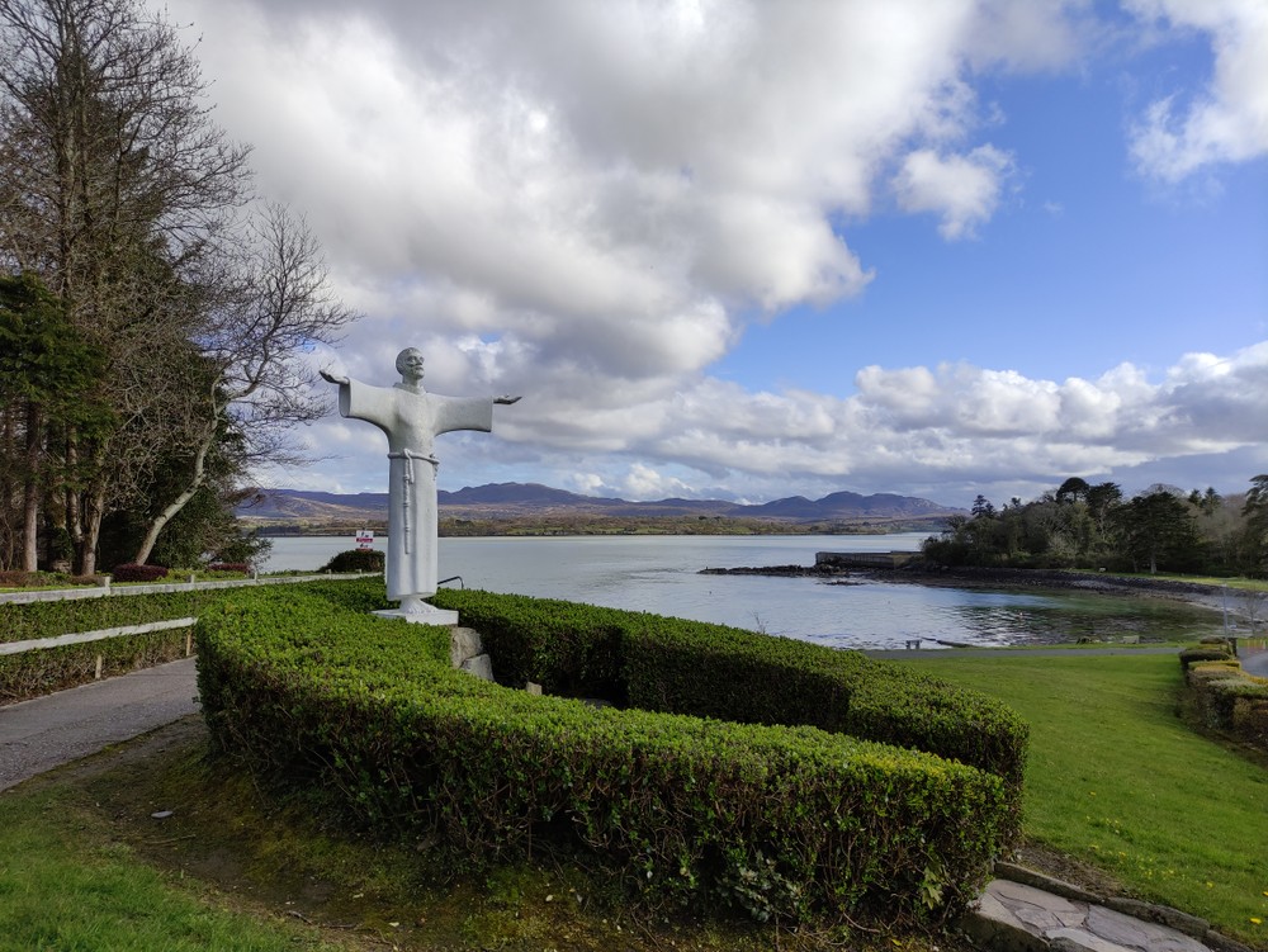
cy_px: 476
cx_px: 634
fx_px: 916
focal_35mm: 25
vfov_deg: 54.9
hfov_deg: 69.4
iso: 100
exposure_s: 1/1495
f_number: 1.89
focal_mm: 5.43
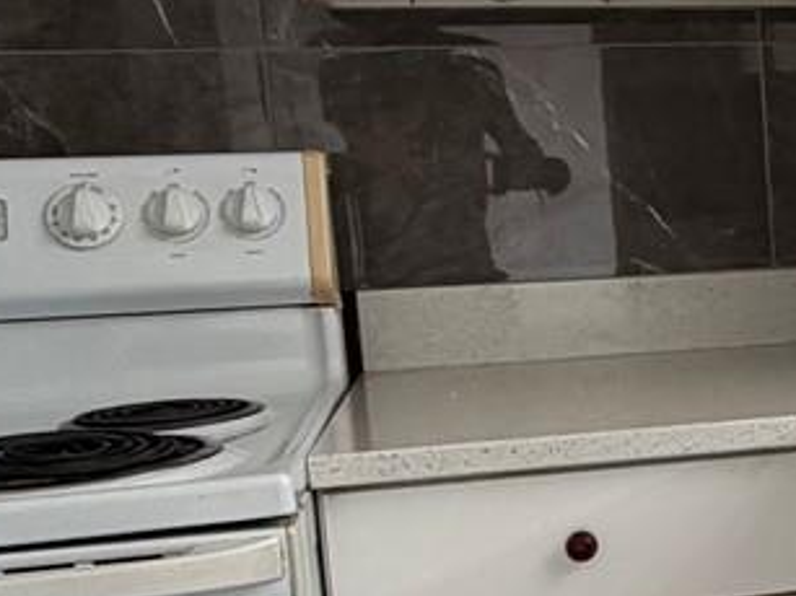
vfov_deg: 20.1
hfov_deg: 22.7
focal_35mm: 73
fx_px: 1678
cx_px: 1128
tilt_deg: -7.4
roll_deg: +2.1
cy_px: 391
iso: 100
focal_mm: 2.22
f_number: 2.2
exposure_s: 1/121
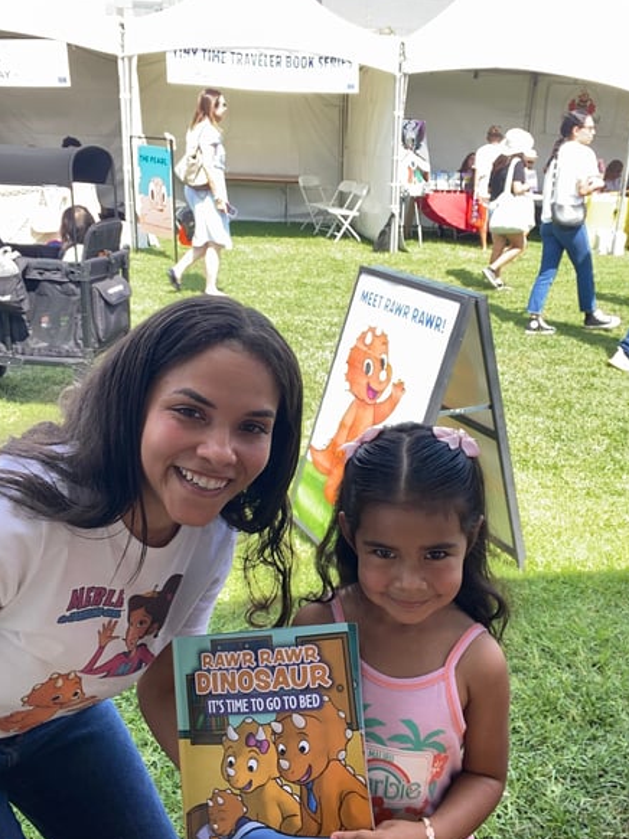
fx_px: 800
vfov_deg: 55.3
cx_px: 345
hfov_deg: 42.9
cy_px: 398
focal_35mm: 33
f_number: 2.2
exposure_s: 1/122
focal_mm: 2.71
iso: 25
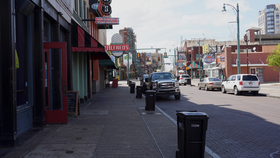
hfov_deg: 52.8
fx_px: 282
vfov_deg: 31.2
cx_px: 140
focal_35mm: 38
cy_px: 70
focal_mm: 36
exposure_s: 1/100
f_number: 10
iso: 100
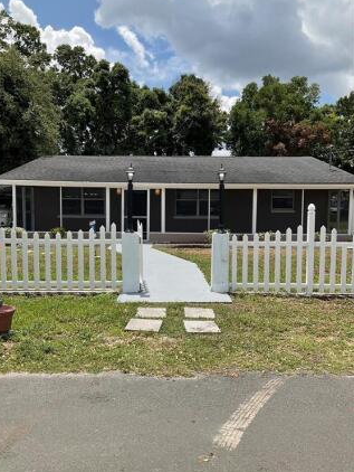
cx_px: 172
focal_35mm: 30
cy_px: 231
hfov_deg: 46.8
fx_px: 409
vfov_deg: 59.9
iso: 16
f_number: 1.8
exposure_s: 1/2058
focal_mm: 3
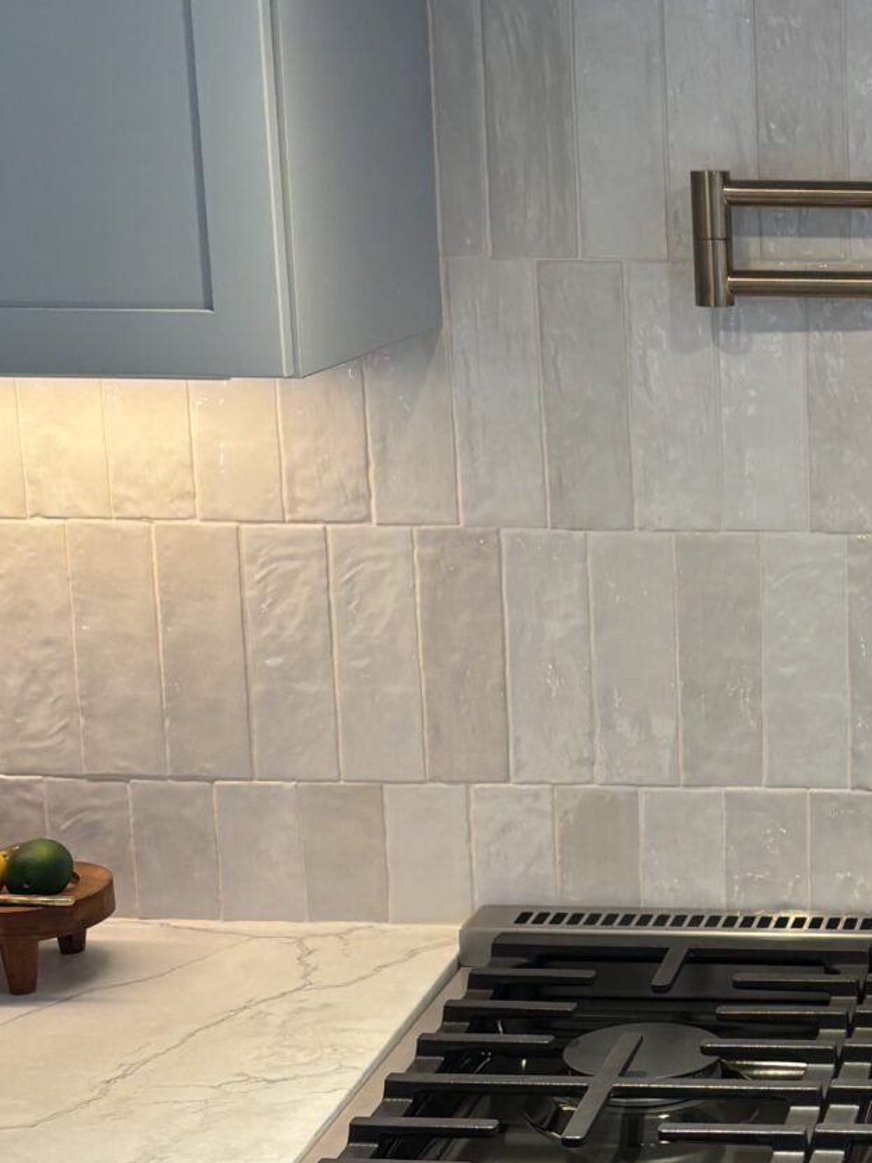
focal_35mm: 80
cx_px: 1062
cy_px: 752
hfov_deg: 17.5
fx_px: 2687
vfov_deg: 24.3
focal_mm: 5.96
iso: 64
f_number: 1.6
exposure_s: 1/120
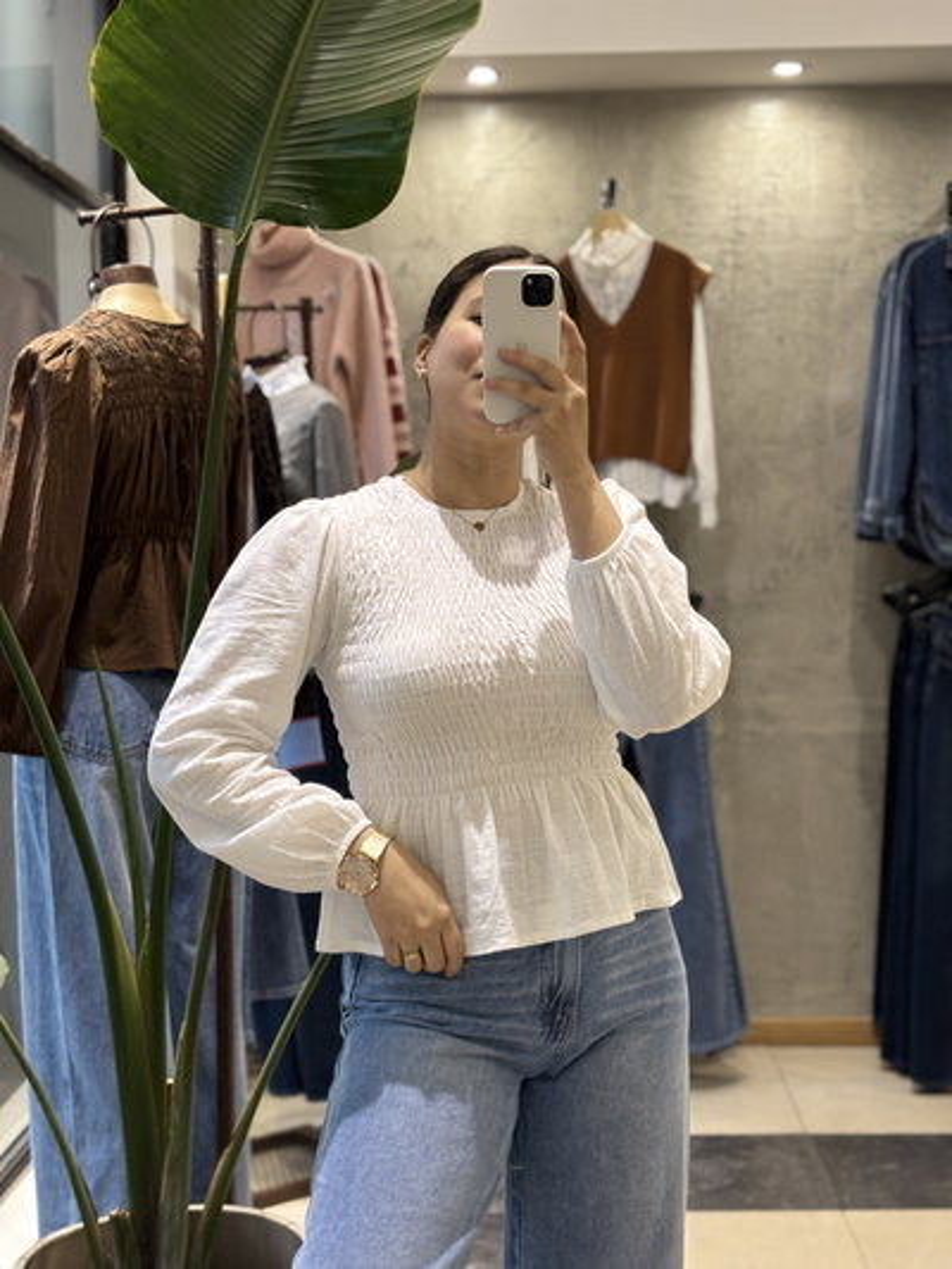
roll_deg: +1.2
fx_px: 1906
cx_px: 476
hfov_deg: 28.0
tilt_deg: -15.9
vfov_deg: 36.8
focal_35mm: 52
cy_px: 634
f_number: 1.6
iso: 80
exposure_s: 1/50
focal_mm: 5.96
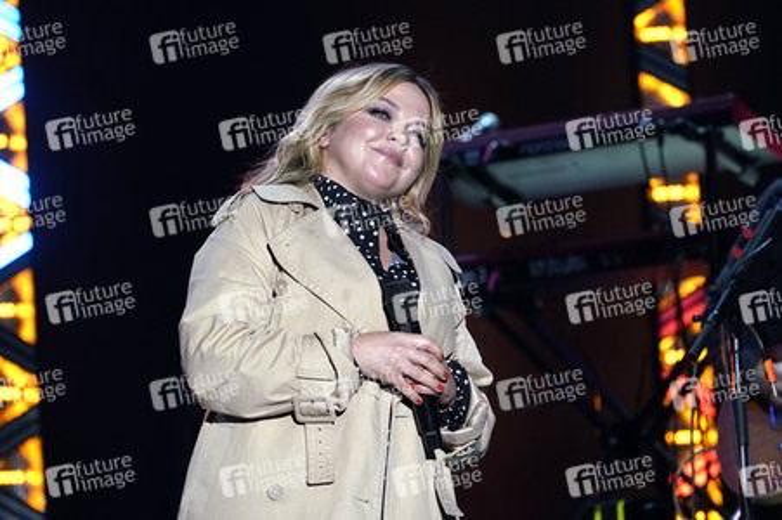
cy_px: 260
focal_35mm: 200
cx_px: 391
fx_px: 4341
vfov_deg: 6.9
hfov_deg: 10.3
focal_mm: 200
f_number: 5.6
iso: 2000
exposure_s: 1/160
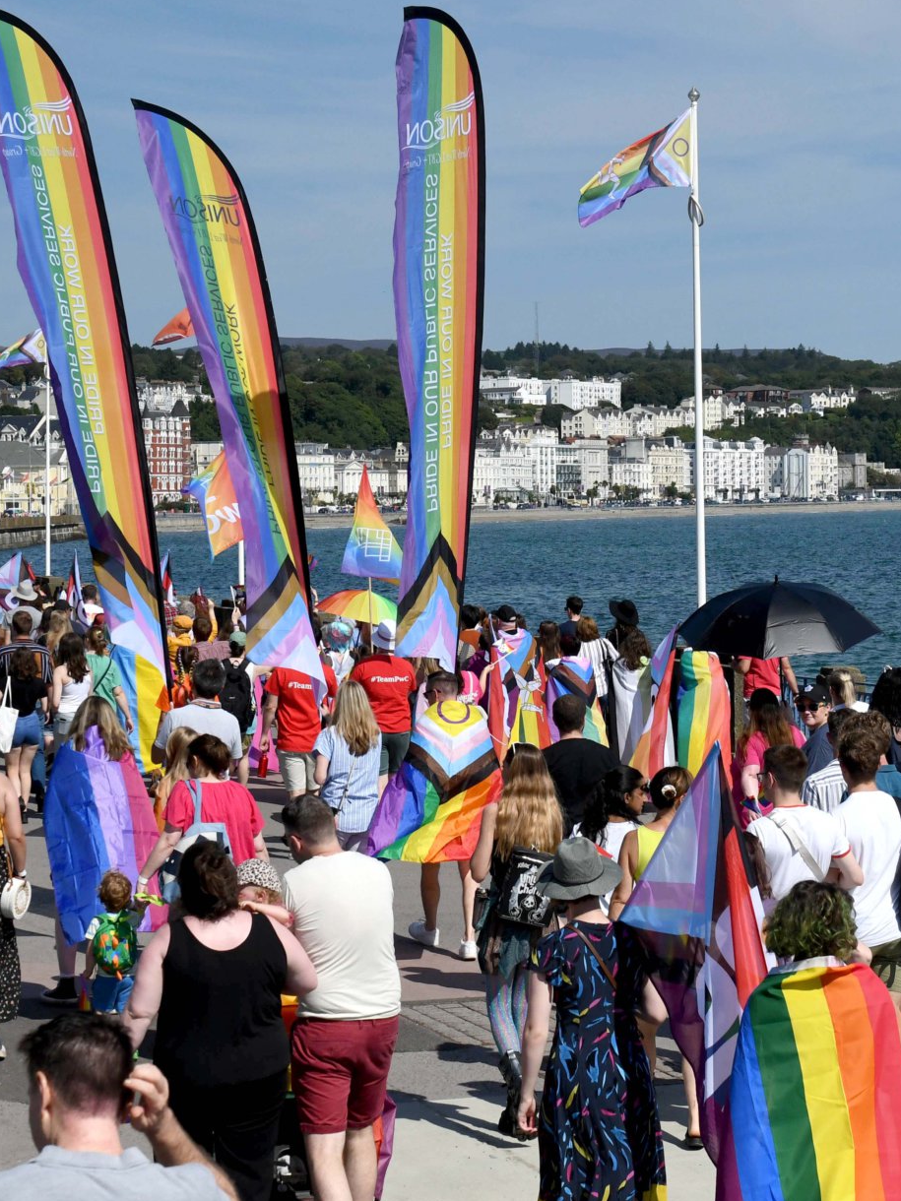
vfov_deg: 21.3
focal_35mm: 92
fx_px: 3193
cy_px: 586
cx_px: 419
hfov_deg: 16.1
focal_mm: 38
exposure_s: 1/5000
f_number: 6.3
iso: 640
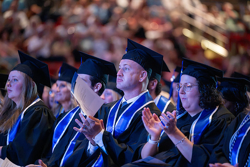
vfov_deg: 6.9
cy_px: 84
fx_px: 1389
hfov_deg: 10.3
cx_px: 125
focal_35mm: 200
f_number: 2.8
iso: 8000
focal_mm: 200
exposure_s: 1/125
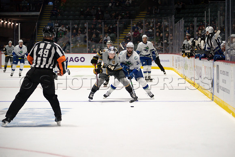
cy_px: 75
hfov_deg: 17.6
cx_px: 132
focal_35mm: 116
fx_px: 757
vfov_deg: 11.8
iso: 2000
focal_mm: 102
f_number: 2.8
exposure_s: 1/1000
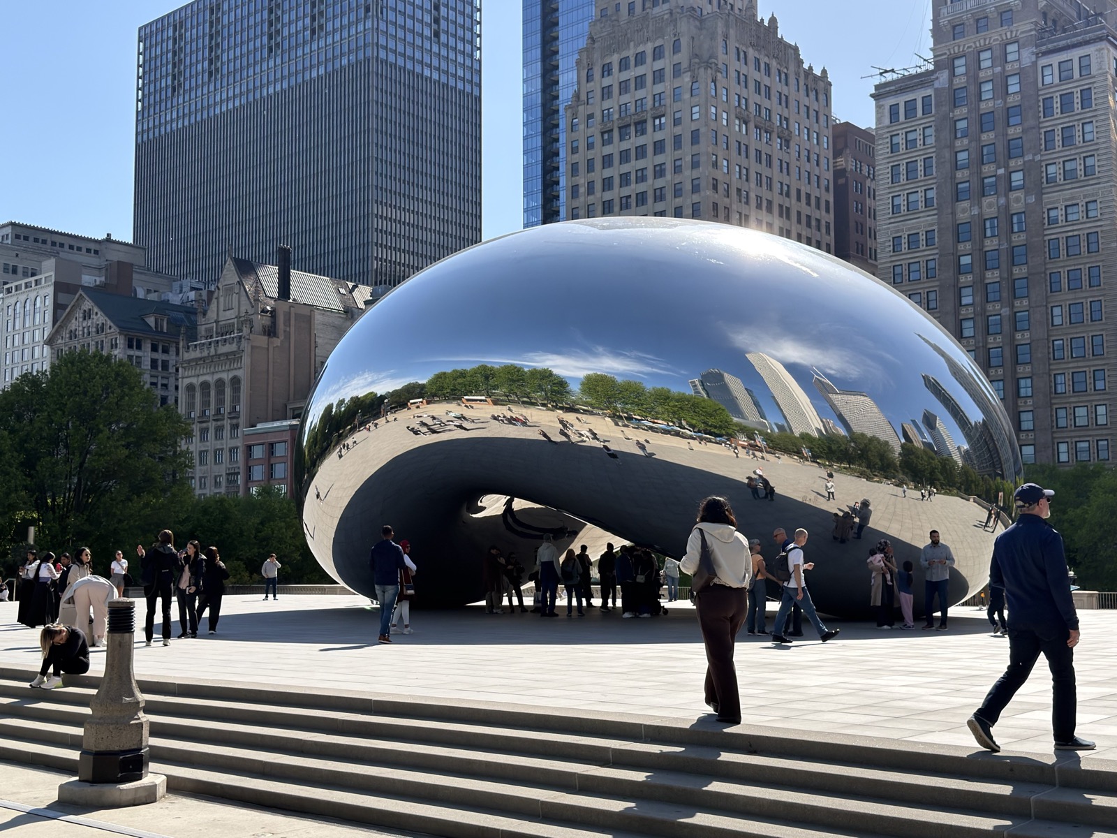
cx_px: 558
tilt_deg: +6.6
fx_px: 1323
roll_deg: -0.1
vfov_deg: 35.1
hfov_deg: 45.8
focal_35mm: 41
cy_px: 419
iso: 80
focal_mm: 6.76
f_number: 1.78
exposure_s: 1/5348
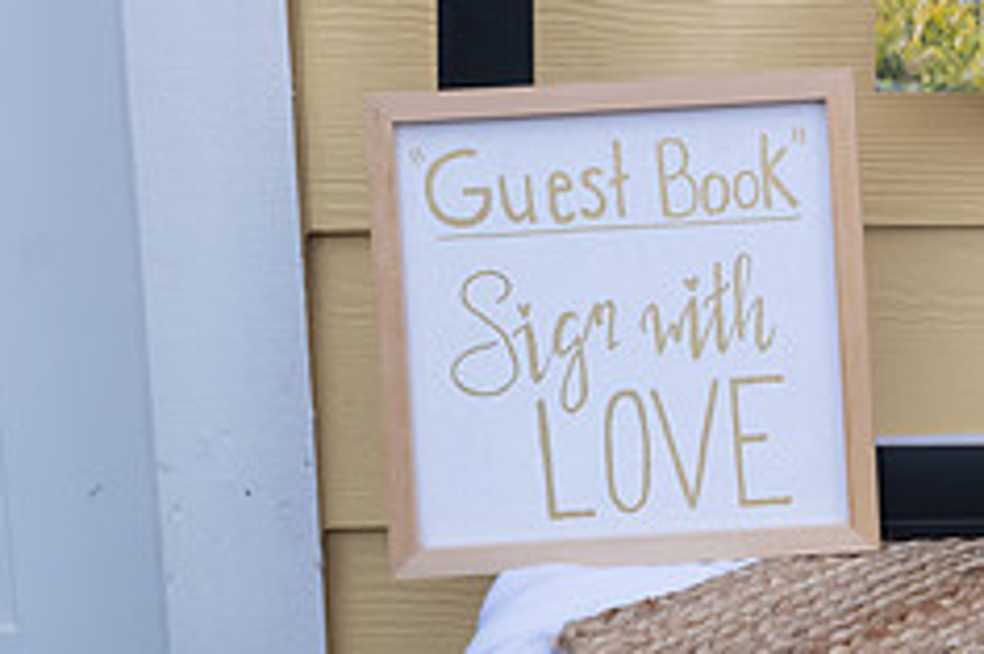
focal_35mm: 115
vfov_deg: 11.8
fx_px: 3141
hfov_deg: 17.0
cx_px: 1204
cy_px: 67
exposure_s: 1/320
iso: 2500
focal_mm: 46
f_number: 4
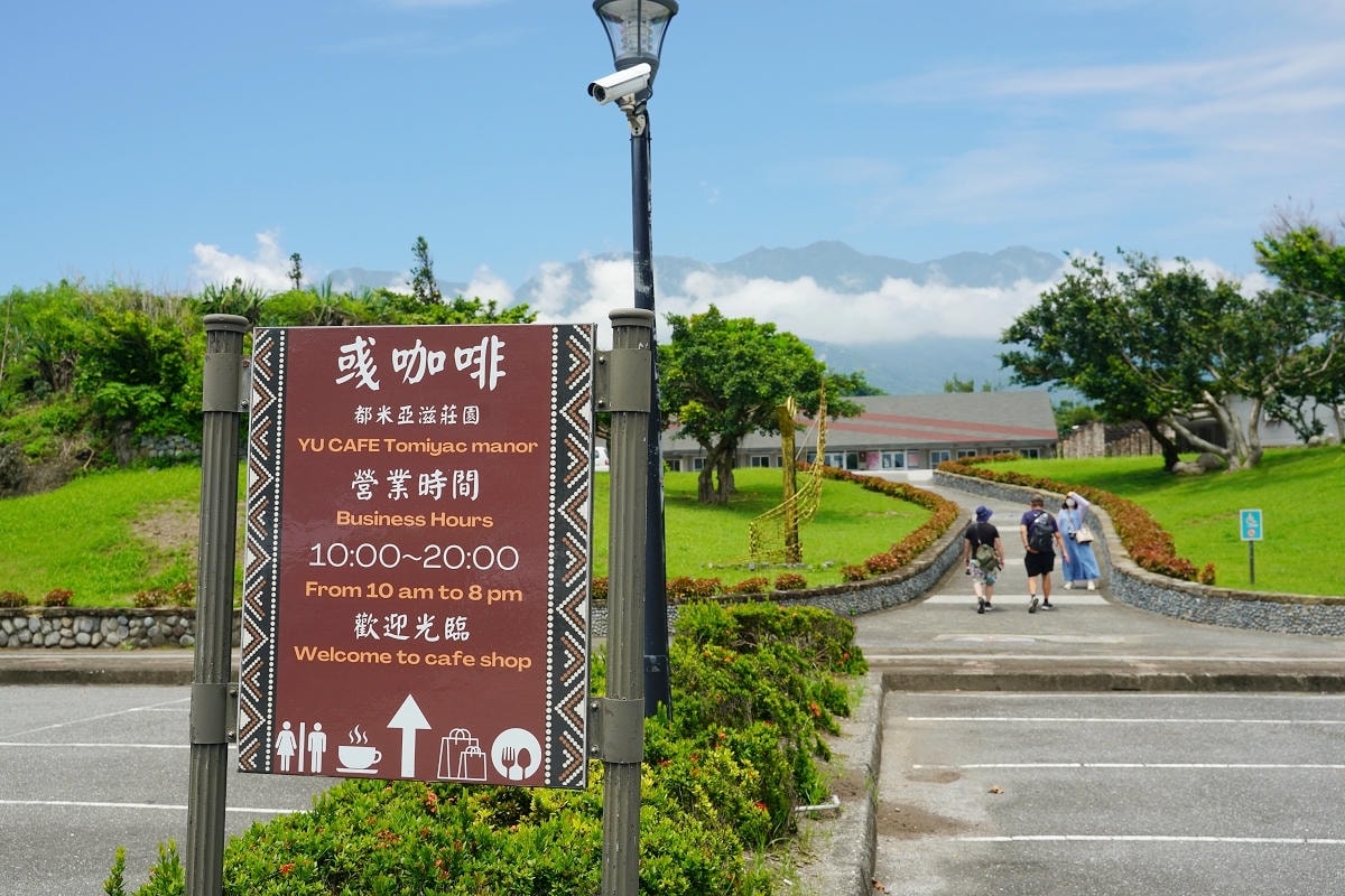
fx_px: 1457
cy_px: 448
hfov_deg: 49.6
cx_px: 672
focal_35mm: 39
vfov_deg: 34.2
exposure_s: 1/125
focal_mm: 39
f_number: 8
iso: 100
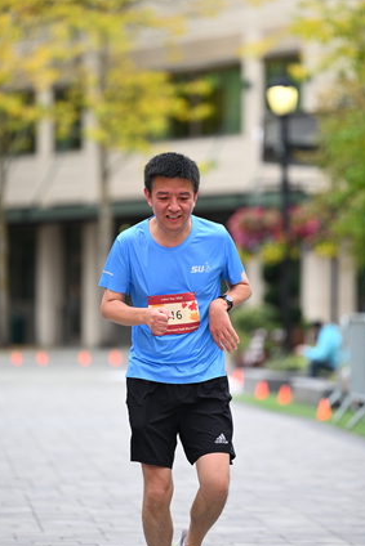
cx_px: 186
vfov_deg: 9.1
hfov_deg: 6.1
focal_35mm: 227
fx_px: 3449
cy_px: 268
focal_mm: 175
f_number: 2.8
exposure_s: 1/1600
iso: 640
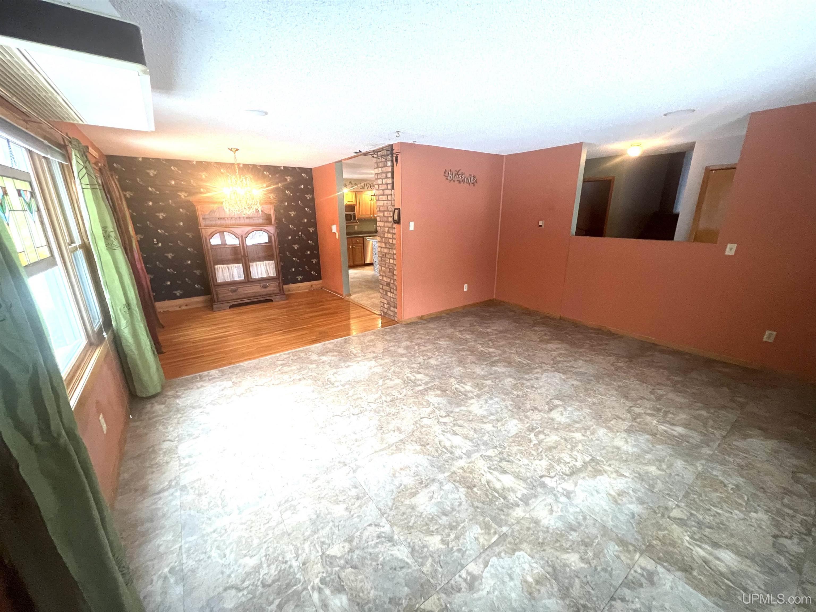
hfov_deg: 106.2
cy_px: 306
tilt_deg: -17.5
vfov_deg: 89.9
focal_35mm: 13
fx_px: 306
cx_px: 408
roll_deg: +0.6
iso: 400
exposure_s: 1/60
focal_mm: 1.57
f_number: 1.8
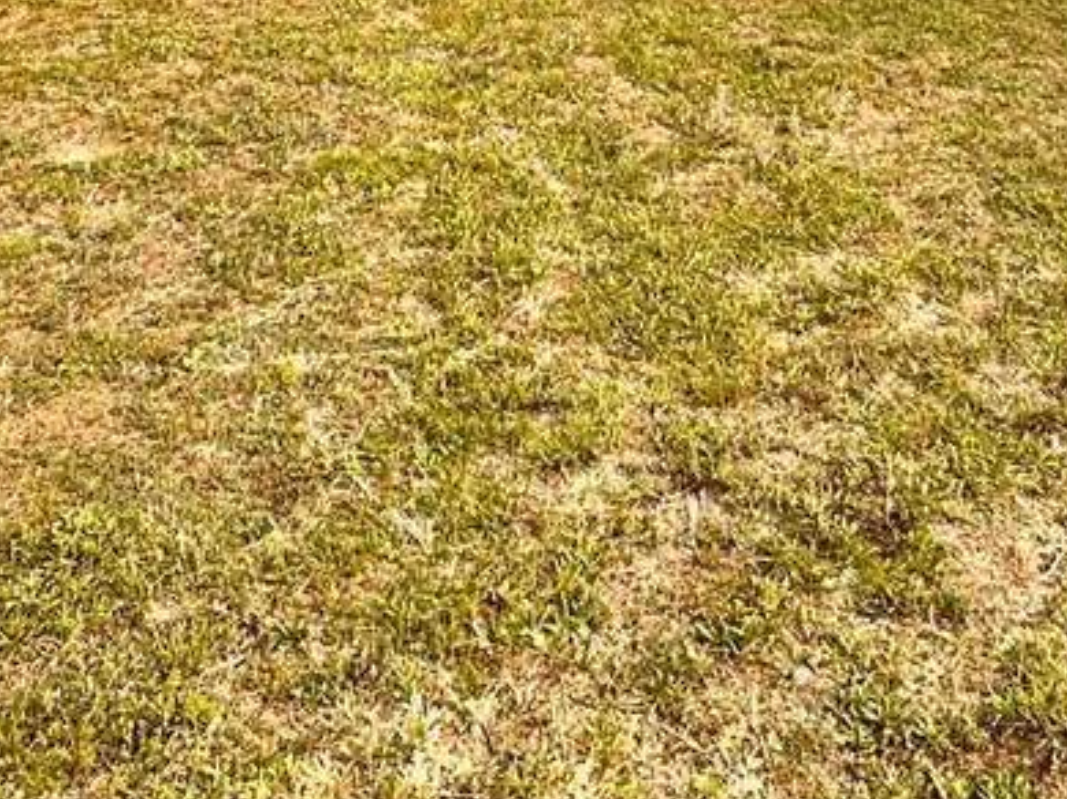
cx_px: 799
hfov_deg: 40.1
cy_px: -487
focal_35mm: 46
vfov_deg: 23.3
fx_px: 1417
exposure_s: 1/2506
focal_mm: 2.22
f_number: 2.2
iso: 50
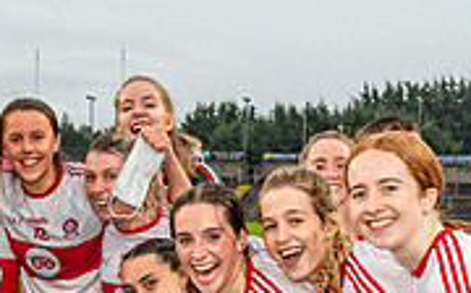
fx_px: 1167
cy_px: 317
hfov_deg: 22.6
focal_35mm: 91
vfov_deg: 14.0
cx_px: 121
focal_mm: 24
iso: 1600
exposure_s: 1/200
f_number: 3.5
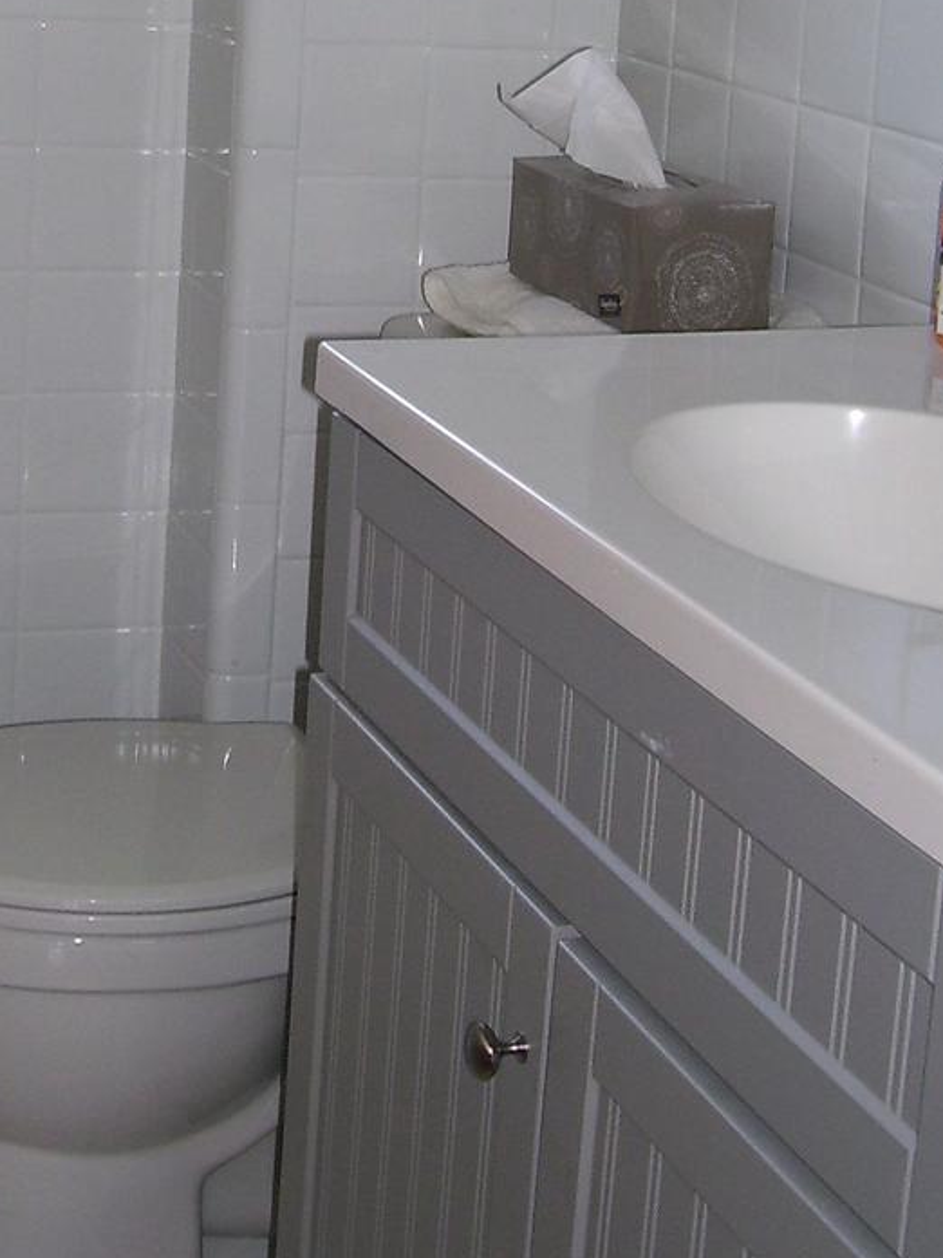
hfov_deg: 19.5
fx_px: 2724
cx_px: 217
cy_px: 90
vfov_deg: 25.1
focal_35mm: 75
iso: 80
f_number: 2.7
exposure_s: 1/60
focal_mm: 5.6
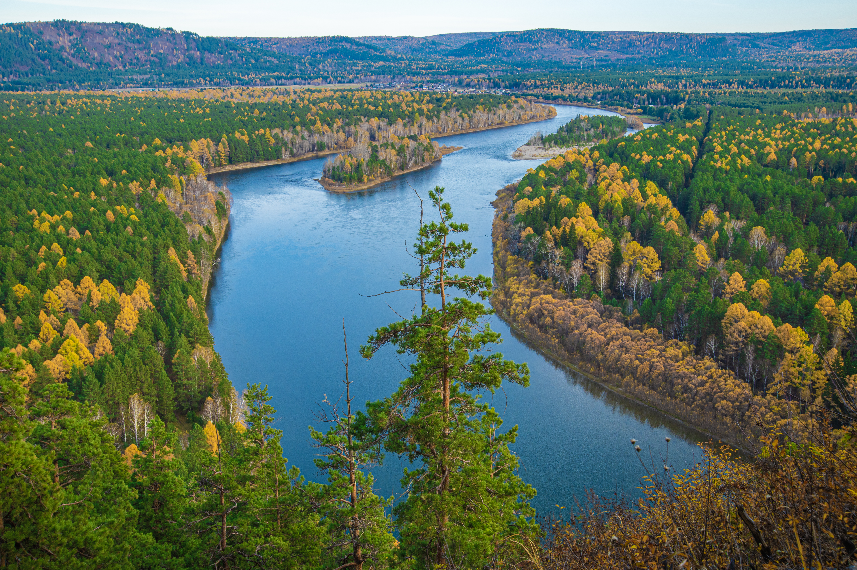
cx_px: 428
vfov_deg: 35.0
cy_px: 285
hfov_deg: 50.7
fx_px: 904
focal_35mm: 38
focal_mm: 38
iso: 500
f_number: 16
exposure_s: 1/80
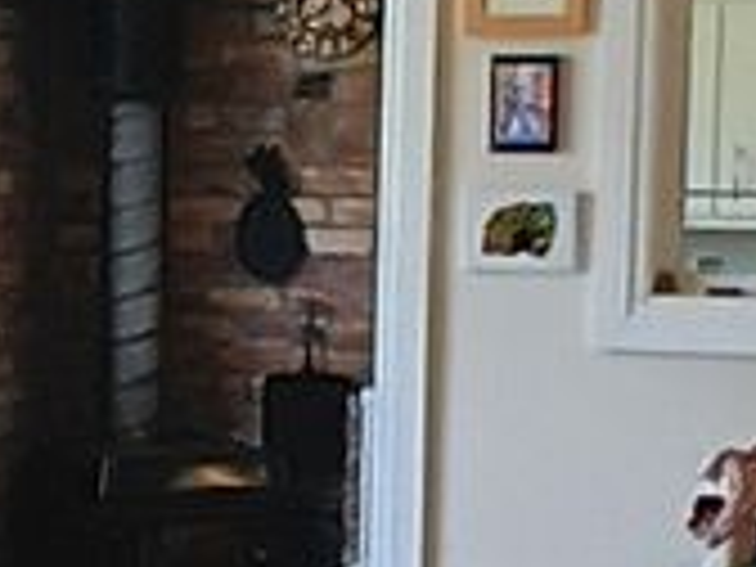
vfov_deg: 9.4
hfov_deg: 12.4
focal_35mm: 157
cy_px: 446
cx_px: -58
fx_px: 3429
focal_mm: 1.43
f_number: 2.2
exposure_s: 1/33.3
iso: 125
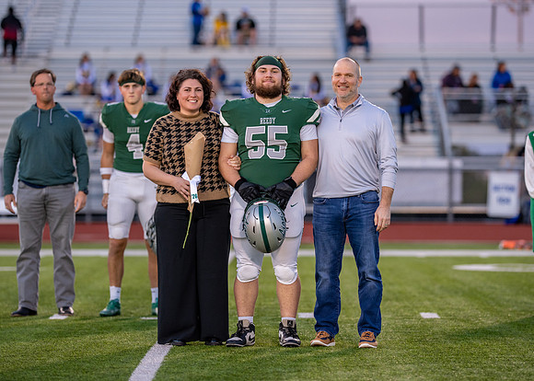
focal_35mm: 169
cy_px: 184
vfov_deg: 8.5
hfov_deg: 11.9
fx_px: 2570
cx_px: 267
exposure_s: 1/800
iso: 500
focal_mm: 135
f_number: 2.2
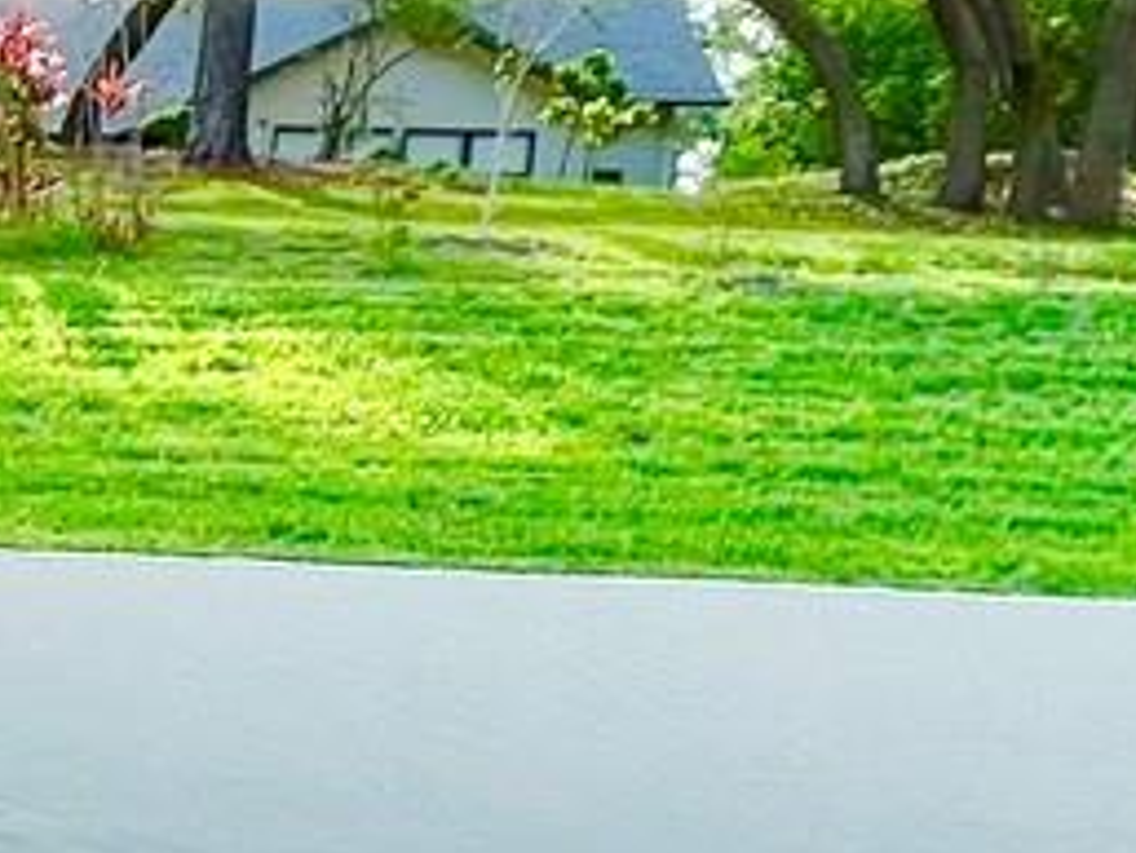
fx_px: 2659
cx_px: -1136
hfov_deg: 17.4
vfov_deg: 17.6
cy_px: 933
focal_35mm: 81
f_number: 1.8
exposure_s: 1/547
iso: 32
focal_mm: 1.57
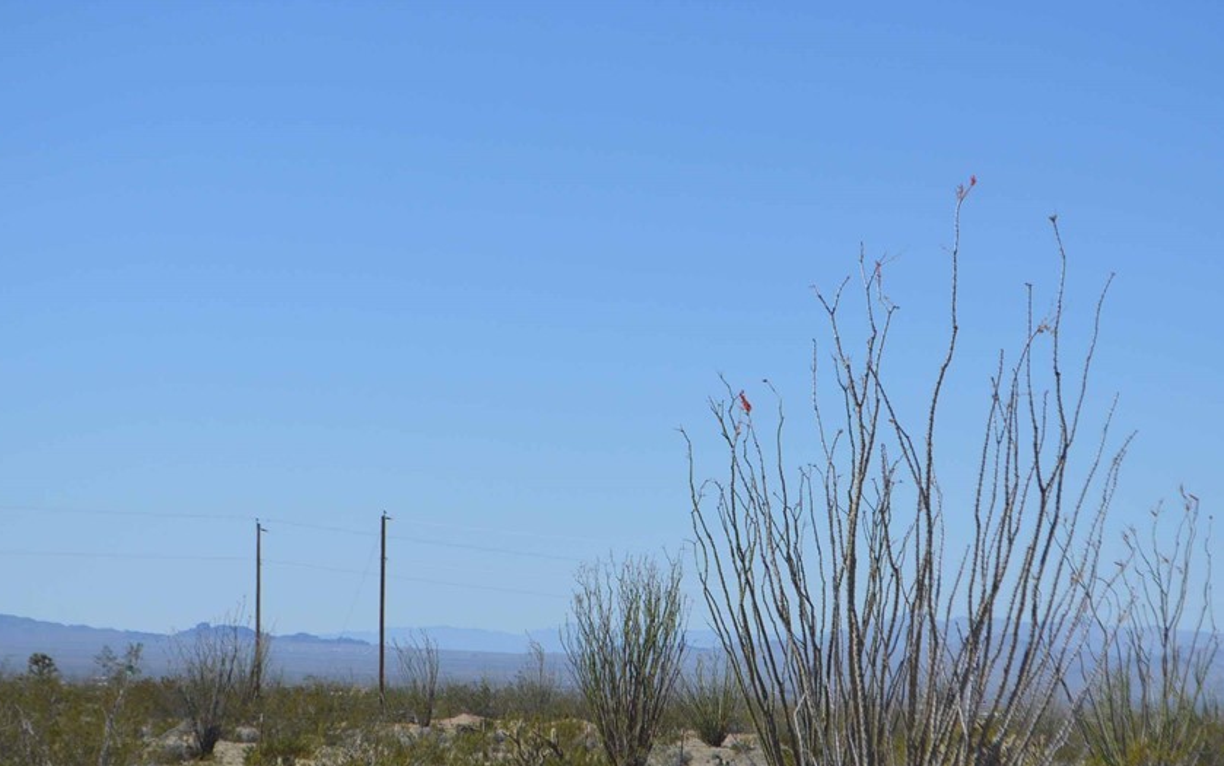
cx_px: 654
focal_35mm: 109
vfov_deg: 12.1
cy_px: 433
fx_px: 3626
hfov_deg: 19.2
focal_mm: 55
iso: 400
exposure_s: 1/2000
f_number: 8
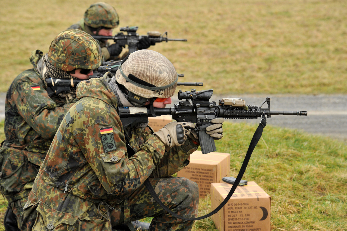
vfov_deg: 11.4
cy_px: 116
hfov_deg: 17.1
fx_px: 1156
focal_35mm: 120
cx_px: 174
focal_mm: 120
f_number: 6.3
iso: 1600
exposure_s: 1/200
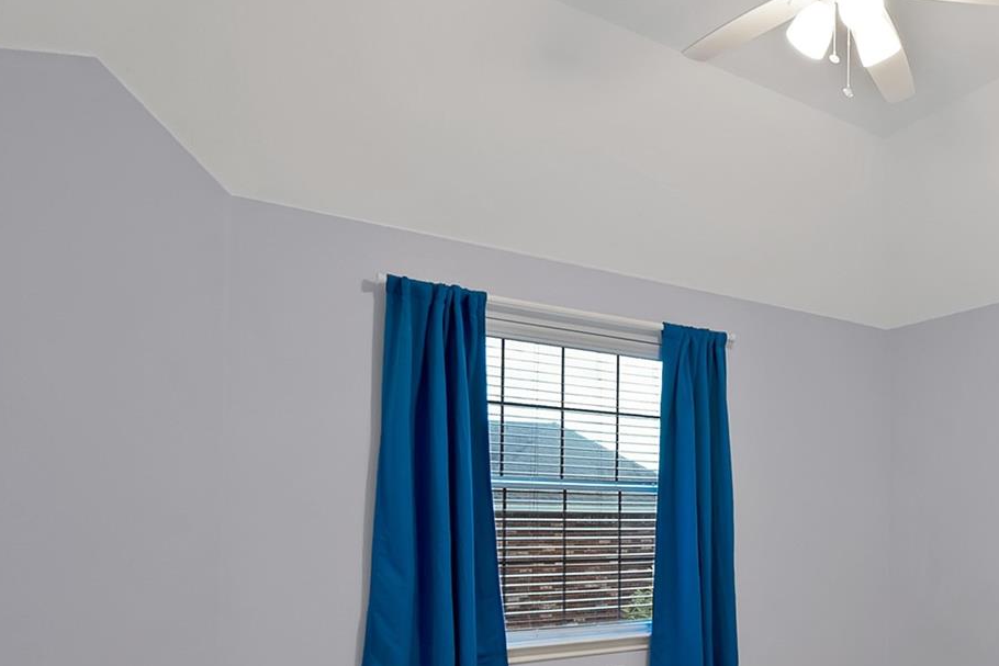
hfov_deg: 59.3
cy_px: 518
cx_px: 864
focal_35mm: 27
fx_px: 749
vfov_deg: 45.9
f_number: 9
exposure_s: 1/2.5
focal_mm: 12
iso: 640
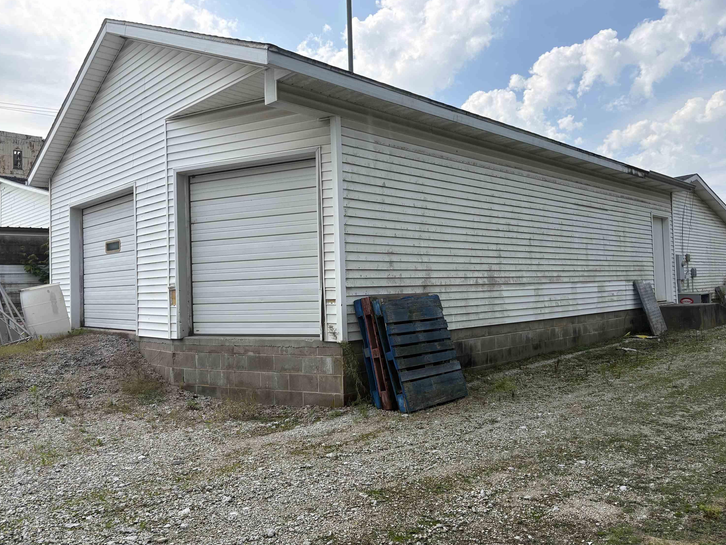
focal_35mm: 27
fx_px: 566
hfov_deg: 65.3
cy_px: 264
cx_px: 374
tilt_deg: +2.9
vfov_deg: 51.4
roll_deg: +2.0
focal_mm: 5.96
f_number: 1.6
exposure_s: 1/4329
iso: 64
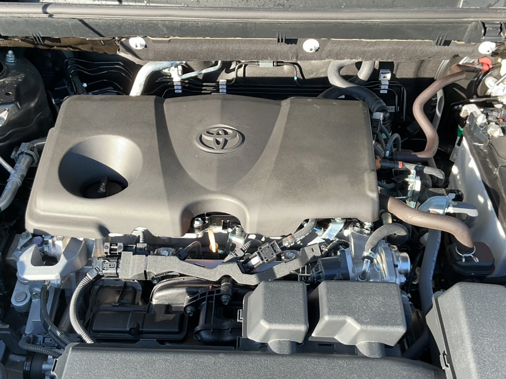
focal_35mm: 30
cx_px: 253
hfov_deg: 60.0
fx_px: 439
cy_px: 190
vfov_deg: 46.8
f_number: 1.8
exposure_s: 1/160
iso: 20
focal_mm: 3
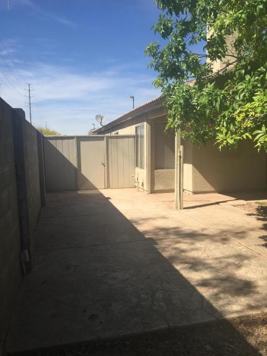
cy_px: 178
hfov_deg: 48.2
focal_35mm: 29
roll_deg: +0.3
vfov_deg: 61.7
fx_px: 298
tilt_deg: -6.2
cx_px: 134
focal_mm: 4.15
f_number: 2.2
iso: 32
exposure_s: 1/2083
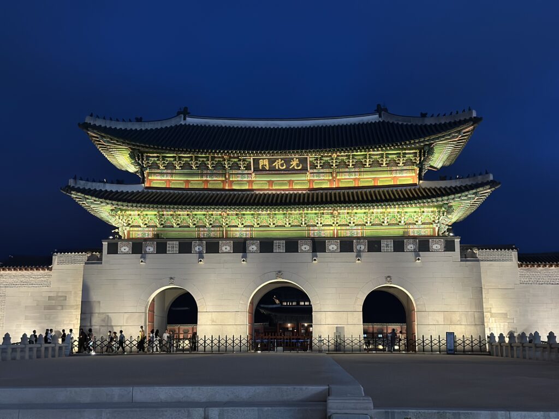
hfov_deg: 39.7
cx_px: 280
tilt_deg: +9.0
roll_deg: -0.2
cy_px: 210
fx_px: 775
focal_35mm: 48
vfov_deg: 30.3
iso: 640
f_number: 1.78
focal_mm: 6.86
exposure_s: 1/40
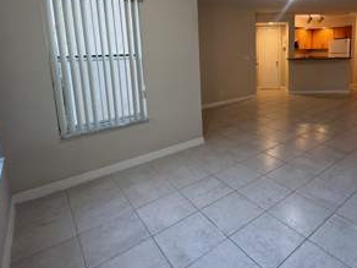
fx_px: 237
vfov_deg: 57.3
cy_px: 85
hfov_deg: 71.0
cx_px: 247
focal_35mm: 23
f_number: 2.2
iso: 200
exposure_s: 1/120
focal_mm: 2.22
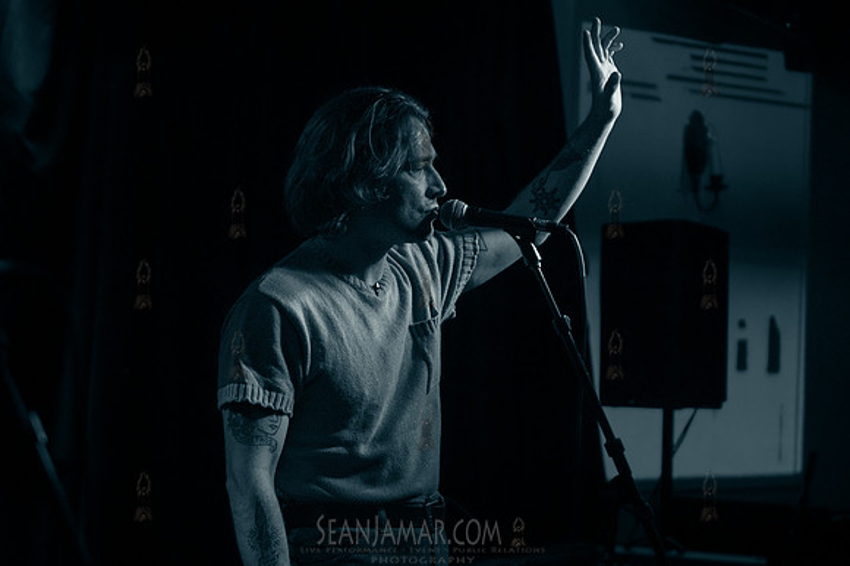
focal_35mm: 78
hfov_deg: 26.0
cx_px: 418
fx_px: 1838
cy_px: 282
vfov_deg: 17.5
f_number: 3.5
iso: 10000
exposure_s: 1/400
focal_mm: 70
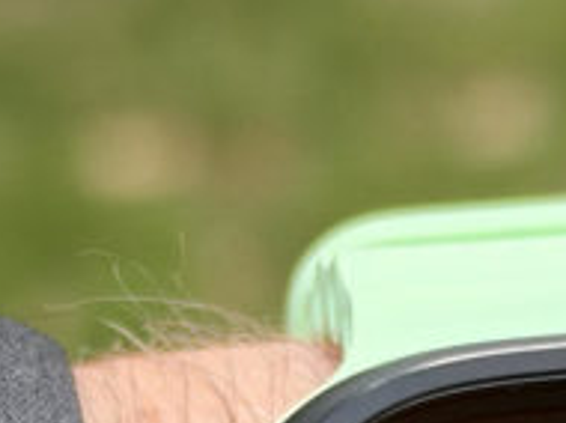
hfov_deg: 7.8
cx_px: 584
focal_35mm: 253
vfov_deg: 5.6
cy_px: 1087
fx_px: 4132
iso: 80
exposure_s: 1/229
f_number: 1.8
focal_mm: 6.9
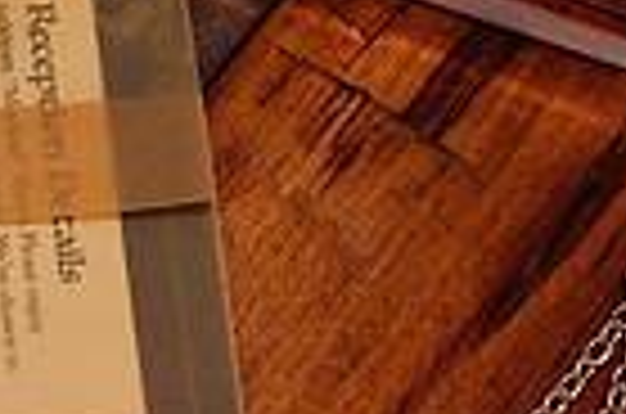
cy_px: 122
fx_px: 3158
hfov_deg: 10.4
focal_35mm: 182
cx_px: -662
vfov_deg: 7.5
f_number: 3.2
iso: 800
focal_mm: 40
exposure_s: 1/200
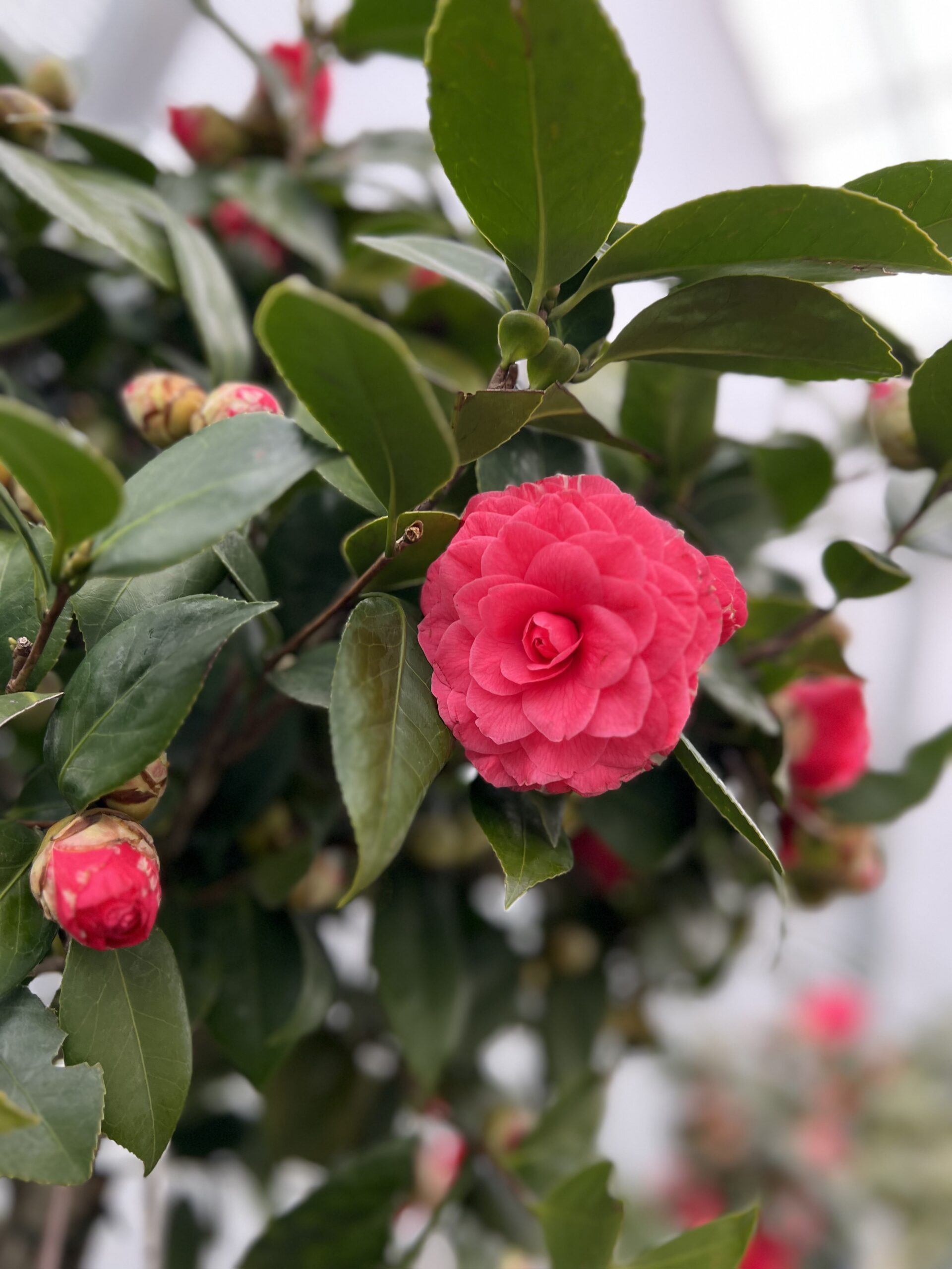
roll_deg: -16.6
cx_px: 476
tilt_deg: +17.4
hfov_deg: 53.1
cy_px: 634
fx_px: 953
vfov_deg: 67.3
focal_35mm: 26
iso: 80
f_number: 1.5
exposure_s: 1/121
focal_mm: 5.7
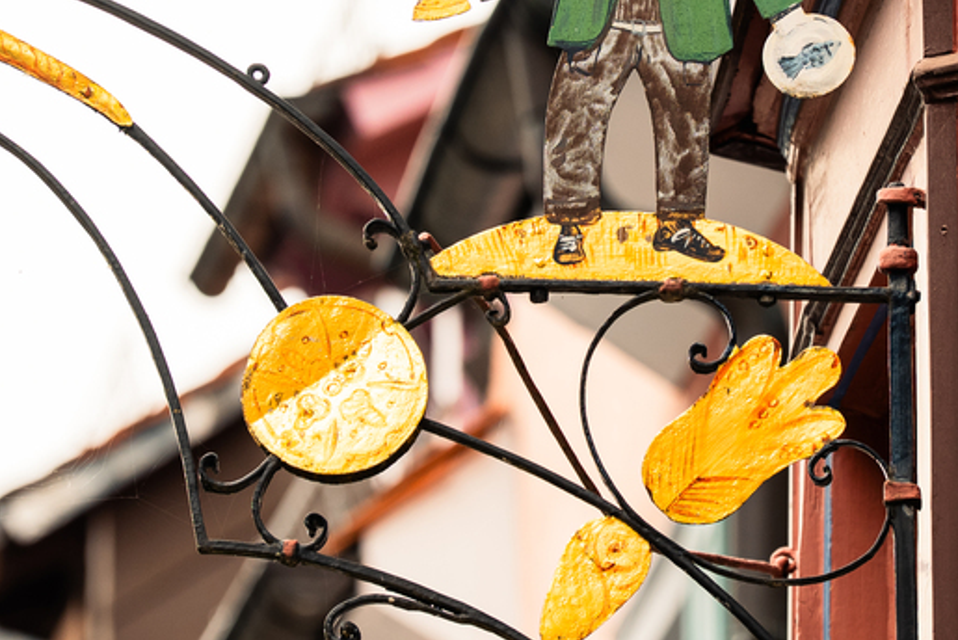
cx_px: 666
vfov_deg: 2.8
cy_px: 223
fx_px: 12886
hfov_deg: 4.3
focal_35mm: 484
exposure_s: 1/320
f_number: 4.5
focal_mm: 165
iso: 125
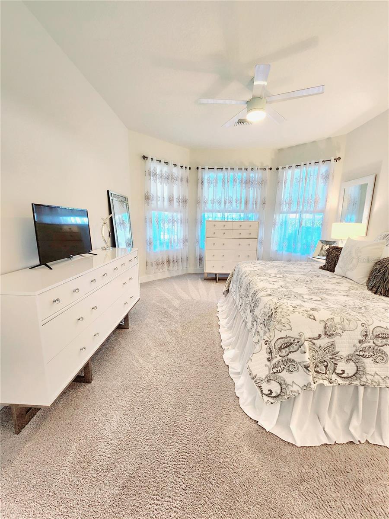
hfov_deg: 89.9
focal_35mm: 13
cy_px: 260
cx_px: 194
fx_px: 195
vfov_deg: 106.2
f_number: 2.2
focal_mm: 2.2
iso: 200
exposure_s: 1/60.2
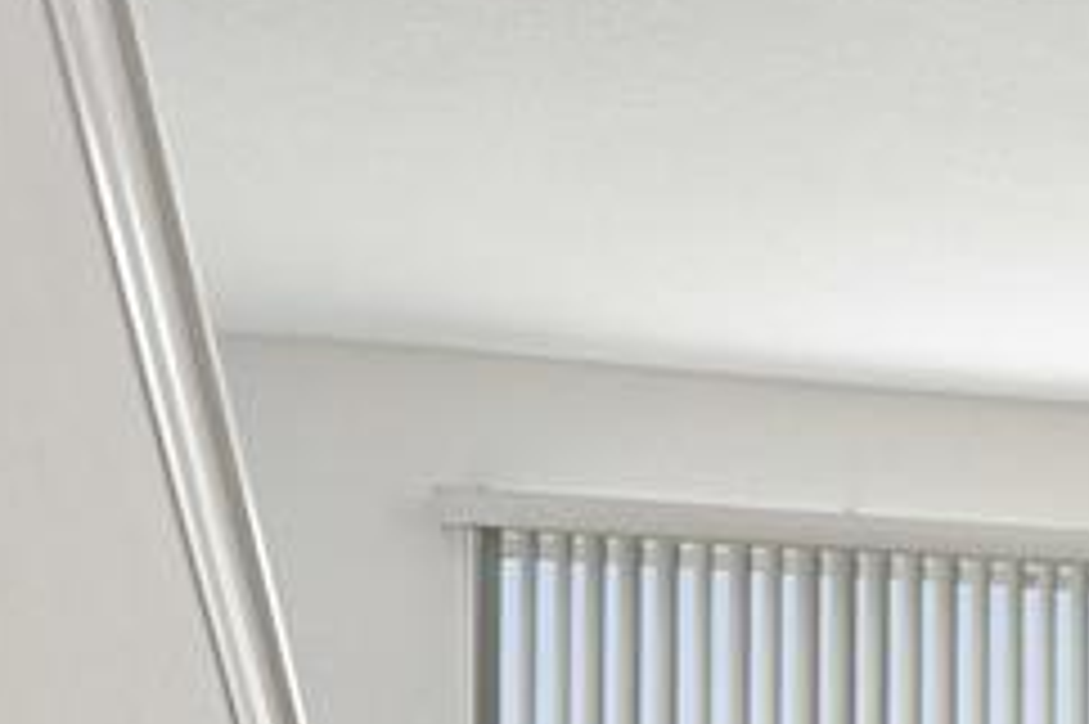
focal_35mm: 89
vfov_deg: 14.6
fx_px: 2690
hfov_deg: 16.8
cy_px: 962
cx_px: 2205
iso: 400
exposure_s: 1/80
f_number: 8
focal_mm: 21
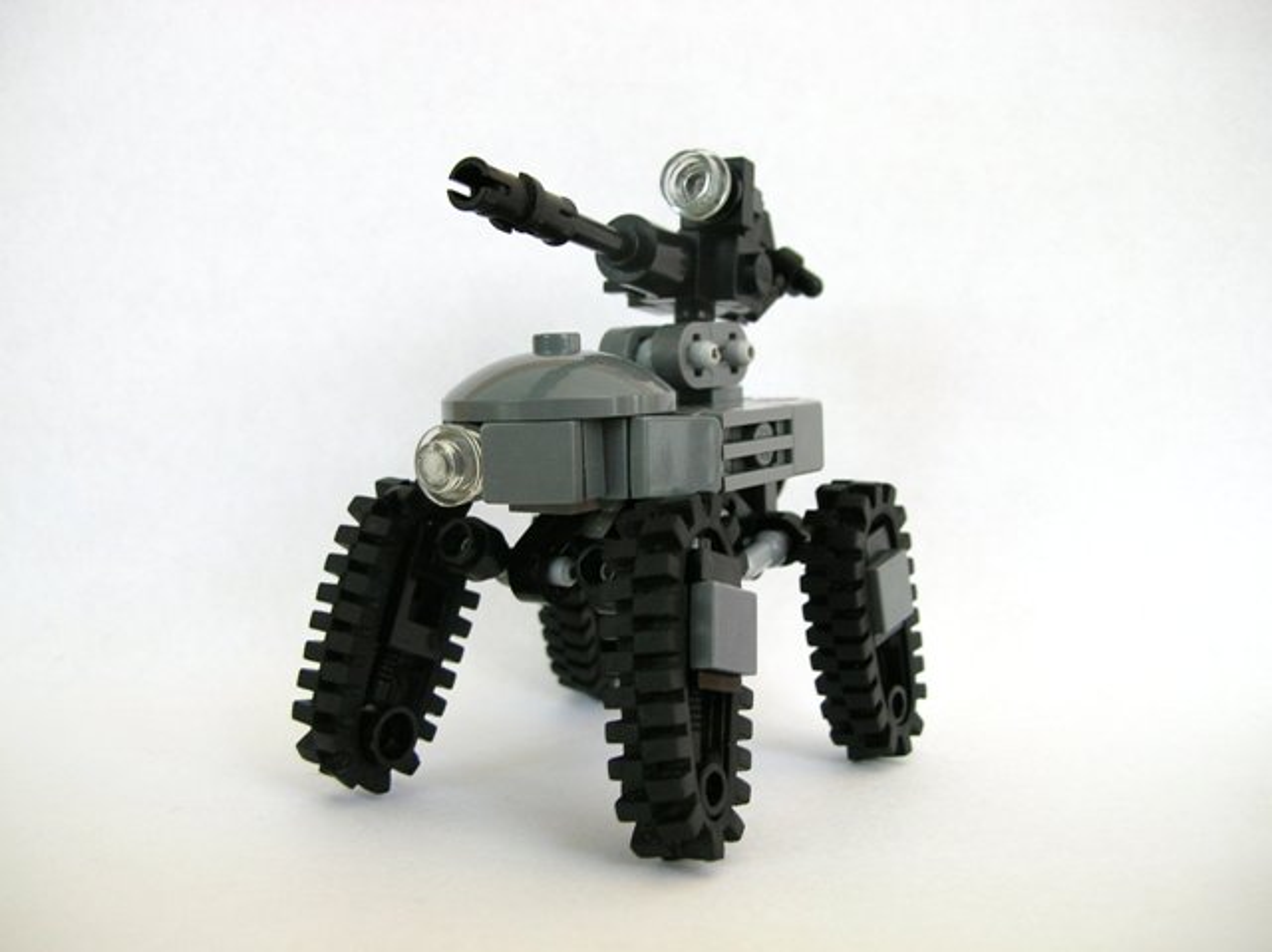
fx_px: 1322
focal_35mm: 36
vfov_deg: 39.6
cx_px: 636
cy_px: 476
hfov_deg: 51.4
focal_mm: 6
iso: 50
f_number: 2.7
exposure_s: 1/22.4
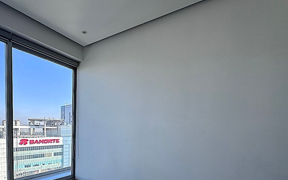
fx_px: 173
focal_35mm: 22
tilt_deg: -4.4
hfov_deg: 77.0
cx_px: 95
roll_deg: -1.1
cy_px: 142
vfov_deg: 51.9
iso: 40
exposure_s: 1/875
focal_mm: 2.22
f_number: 2.2
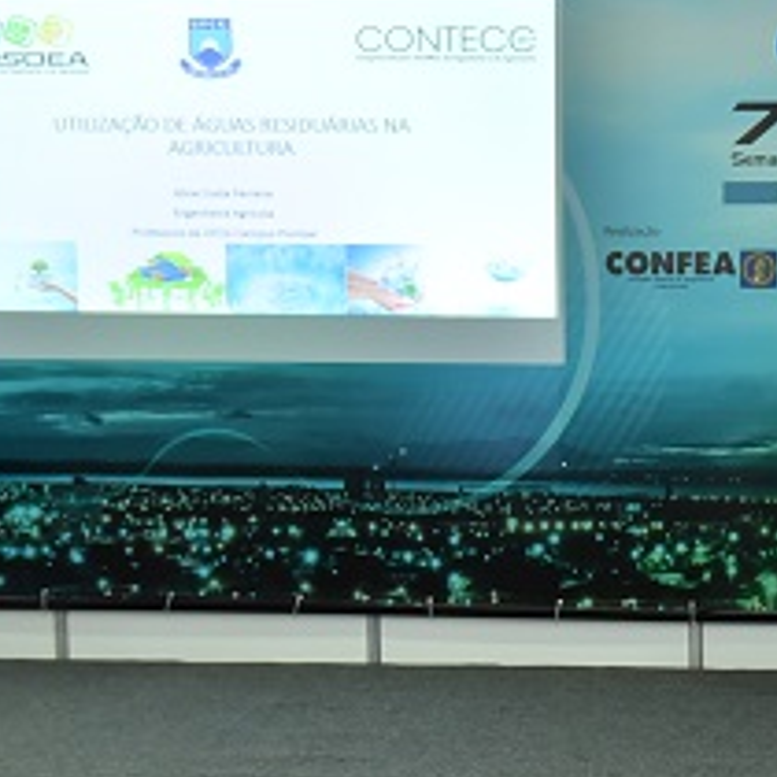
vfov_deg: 20.2
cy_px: 607
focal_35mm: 85
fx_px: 2159
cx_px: 888
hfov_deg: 19.4
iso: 1250
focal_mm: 35
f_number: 3.2
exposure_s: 1/160
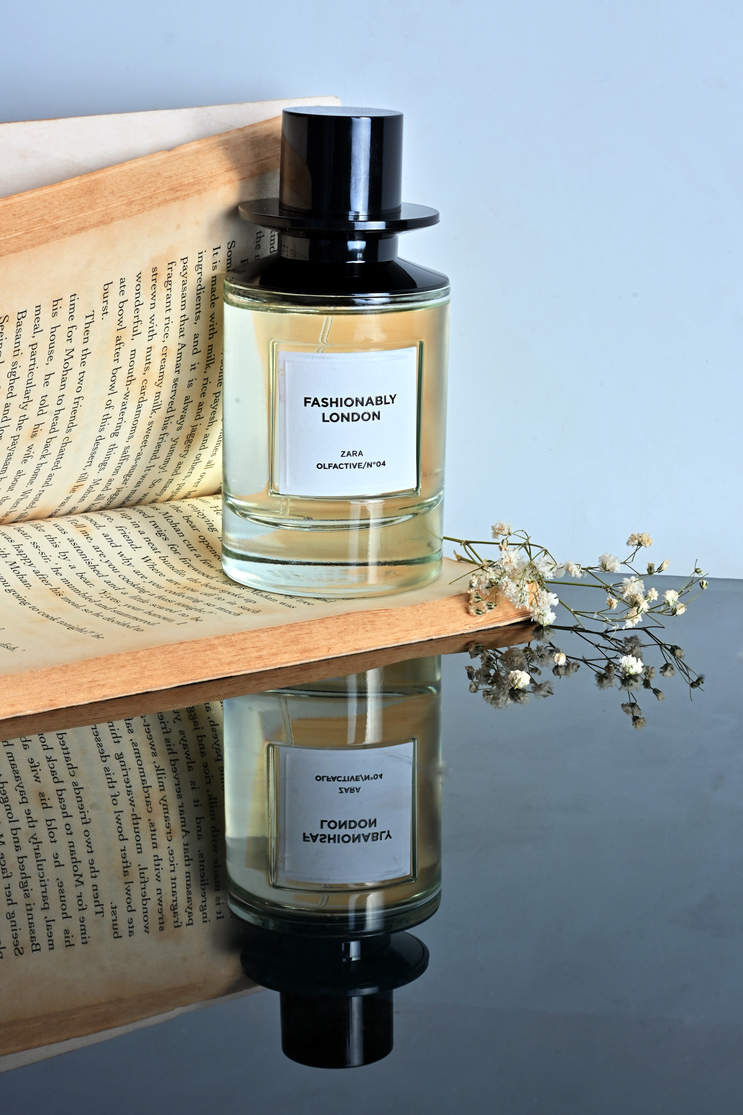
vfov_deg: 24.6
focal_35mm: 82
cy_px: 558
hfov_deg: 16.6
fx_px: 2554
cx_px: 372
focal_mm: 55
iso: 100
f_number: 22
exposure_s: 1/100
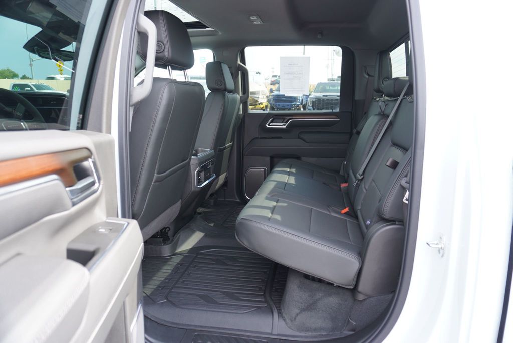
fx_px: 342
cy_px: 172
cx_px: 256
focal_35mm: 24
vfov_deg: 53.2
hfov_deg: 73.7
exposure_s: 1/60
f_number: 4
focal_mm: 16
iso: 125
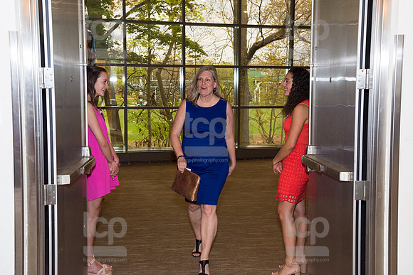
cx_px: 210
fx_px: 529
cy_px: 131
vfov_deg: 29.2
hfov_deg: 42.6
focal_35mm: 46
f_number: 7.1
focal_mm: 44
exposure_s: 1/200
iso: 1250
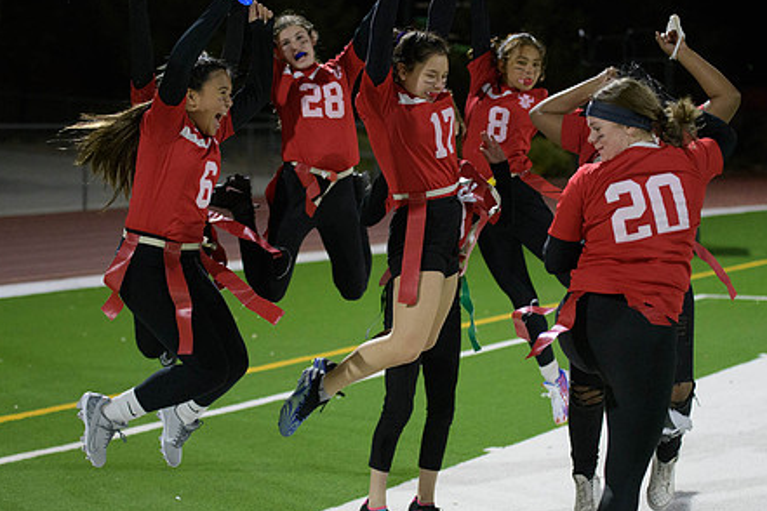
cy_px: 270
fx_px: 1960
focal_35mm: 92
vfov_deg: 14.9
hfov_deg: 22.1
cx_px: 397
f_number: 2.8
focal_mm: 70
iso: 5000
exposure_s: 1/640
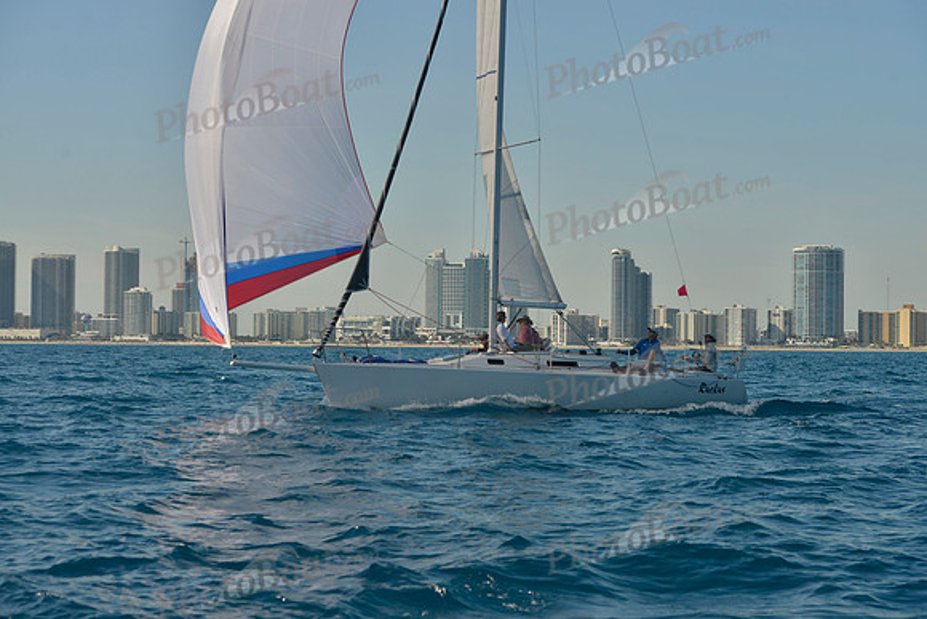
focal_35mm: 70
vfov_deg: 19.5
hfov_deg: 28.8
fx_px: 1803
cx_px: 464
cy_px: 310
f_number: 8
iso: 200
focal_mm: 70
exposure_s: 1/640
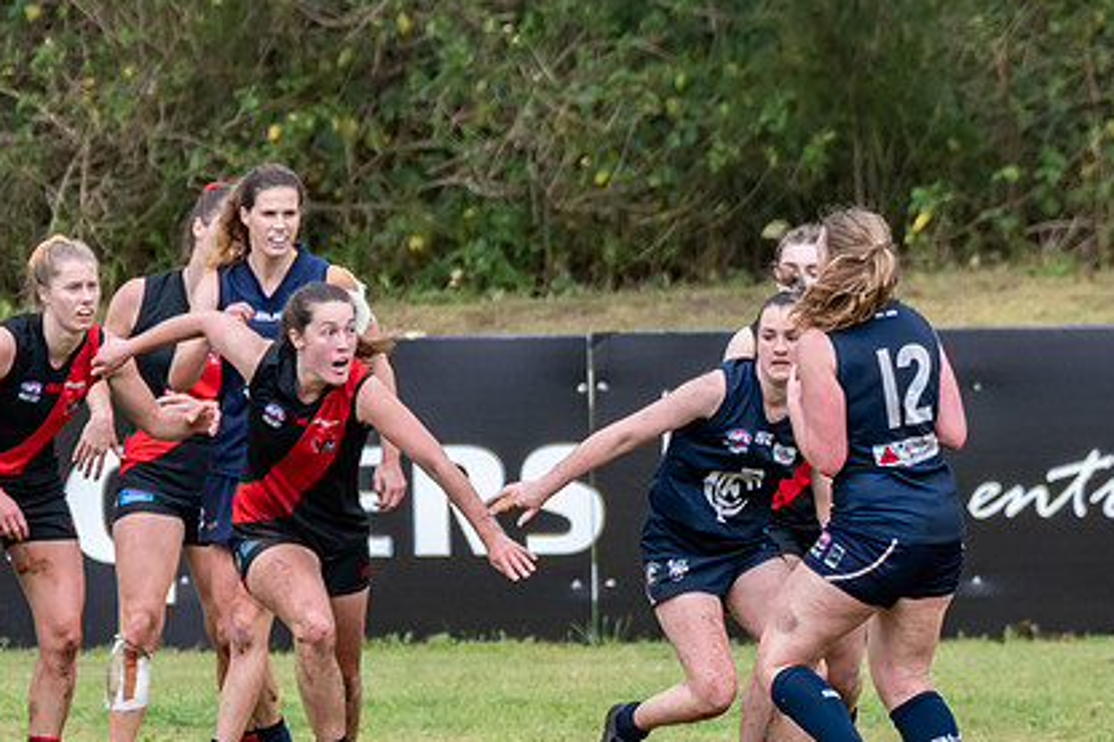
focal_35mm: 1326
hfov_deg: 1.6
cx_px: 761
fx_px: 41014
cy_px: 546
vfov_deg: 1.0
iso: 1250
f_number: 7.1
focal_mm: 460
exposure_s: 1/1250
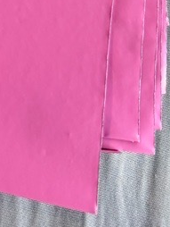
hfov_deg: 9.0
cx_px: -223
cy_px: -453
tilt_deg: -77.5
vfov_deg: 9.9
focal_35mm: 151
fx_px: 987
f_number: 1.78
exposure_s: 1/50
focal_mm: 6.76
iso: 160
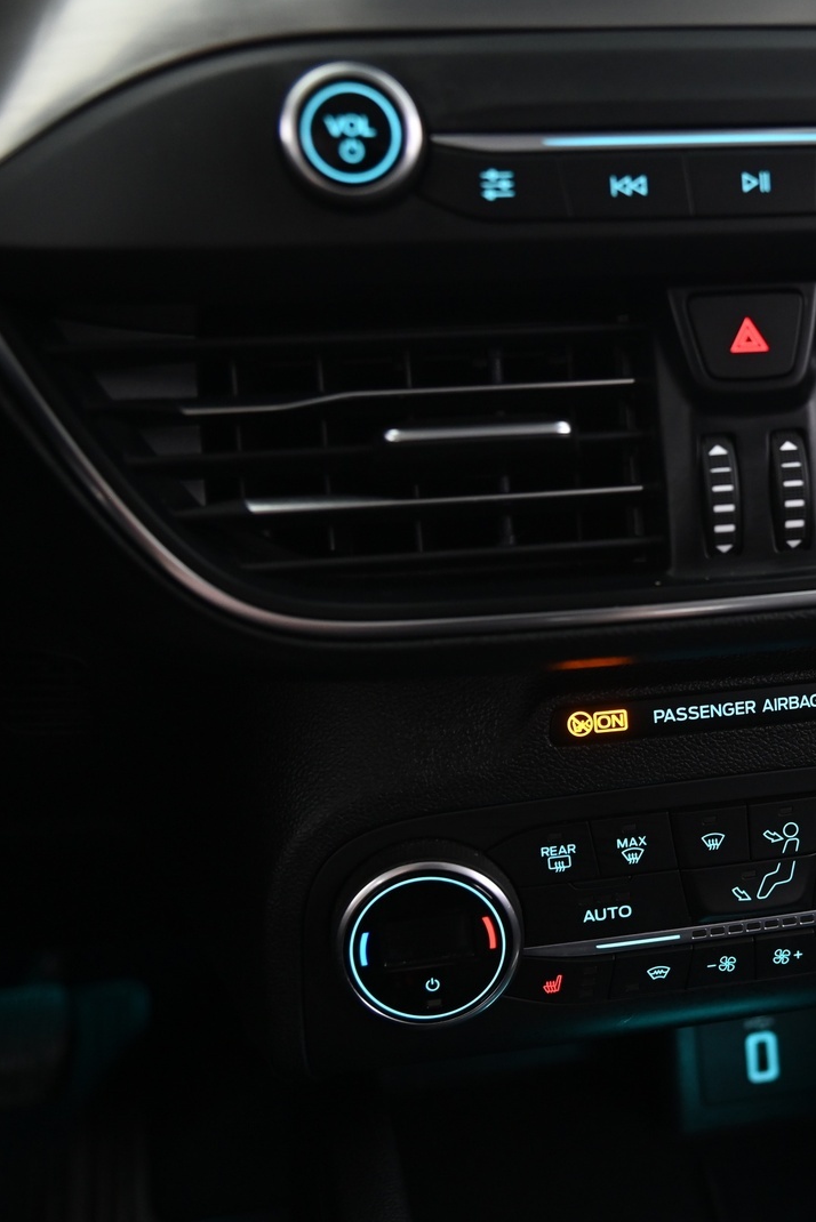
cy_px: 614
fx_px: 1597
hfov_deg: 27.3
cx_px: 781
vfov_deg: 41.9
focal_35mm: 47
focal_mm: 31
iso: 2000
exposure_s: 1/13
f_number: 4
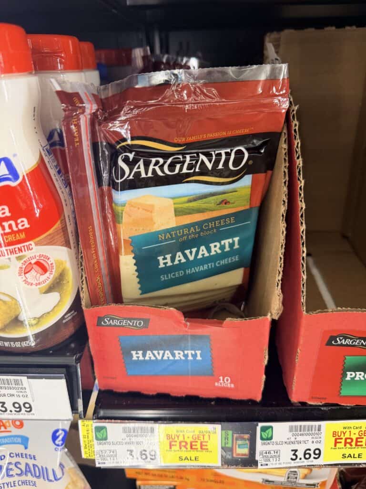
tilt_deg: -27.1
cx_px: 183
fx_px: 338
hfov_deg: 56.8
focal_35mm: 24
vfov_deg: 71.6
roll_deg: +2.1
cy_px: 244
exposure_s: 1/126
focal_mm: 6.76
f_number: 1.78
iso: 160
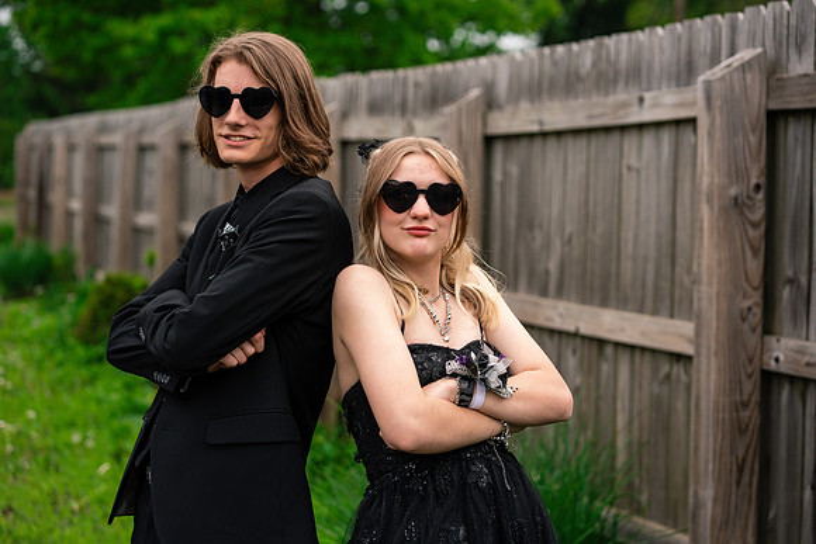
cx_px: 408
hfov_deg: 23.9
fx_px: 1927
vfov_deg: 16.1
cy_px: 272
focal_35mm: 85
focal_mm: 85
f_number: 3.5
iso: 400
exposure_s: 1/1000
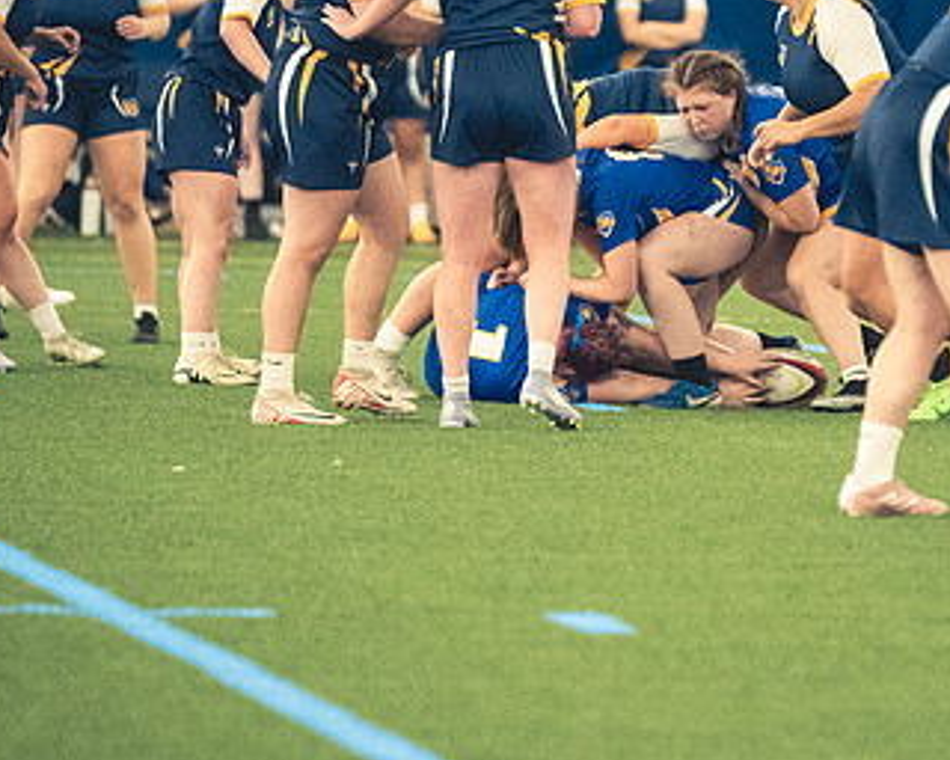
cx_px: 724
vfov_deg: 3.0
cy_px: 335
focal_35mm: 510
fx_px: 14339
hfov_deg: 3.8
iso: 12800
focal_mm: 200
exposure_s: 1/500
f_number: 2.8
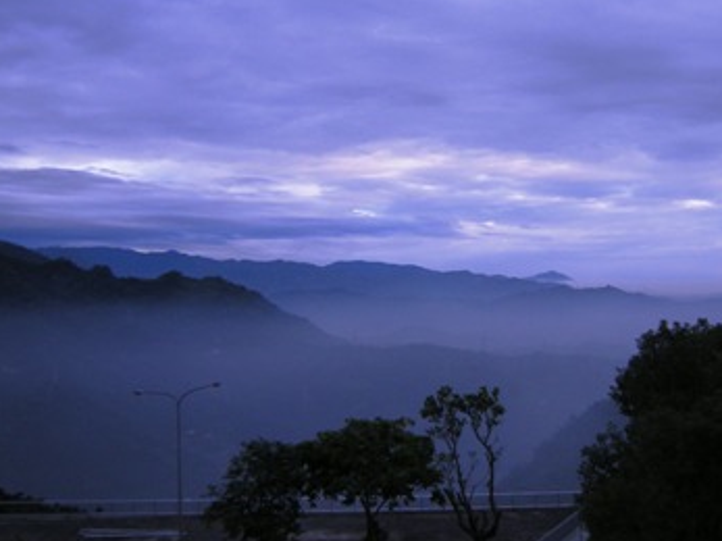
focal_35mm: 50
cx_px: 406
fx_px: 1043
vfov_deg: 29.1
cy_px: 230
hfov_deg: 38.1
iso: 64
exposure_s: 1/337
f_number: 2.8
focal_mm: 4.7
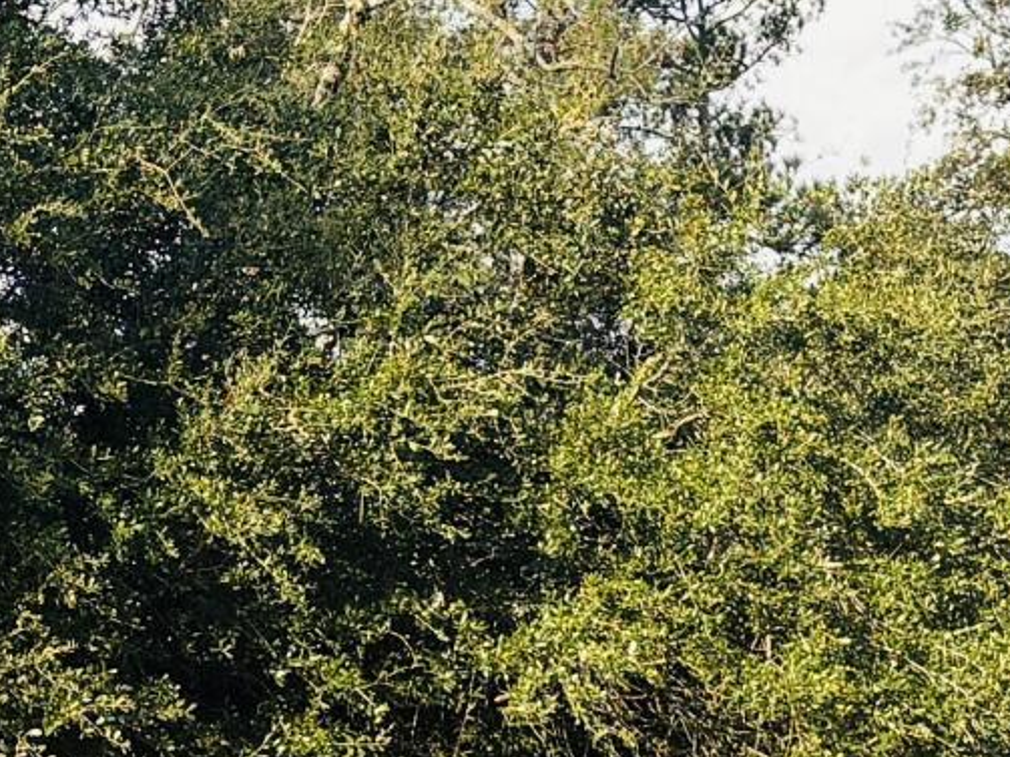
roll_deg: -1.2
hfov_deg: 12.5
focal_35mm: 155
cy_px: 1068
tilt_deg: +3.2
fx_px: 4521
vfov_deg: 9.4
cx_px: -92
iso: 50
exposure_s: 1/1196
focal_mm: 5.96
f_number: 1.6
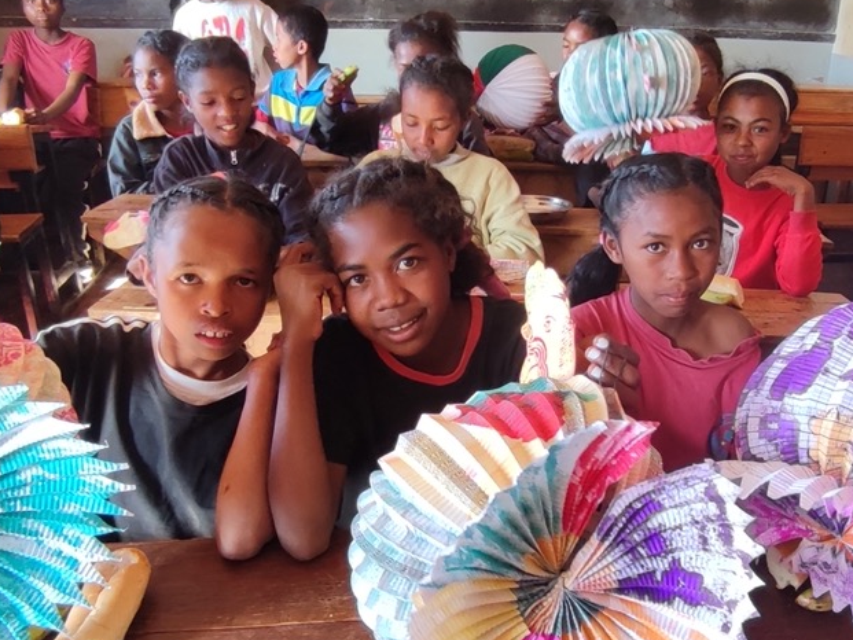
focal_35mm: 33
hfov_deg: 54.7
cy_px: 354
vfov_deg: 42.9
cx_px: 532
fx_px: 813
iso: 142
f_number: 2.2
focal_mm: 1.65
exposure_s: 1/50
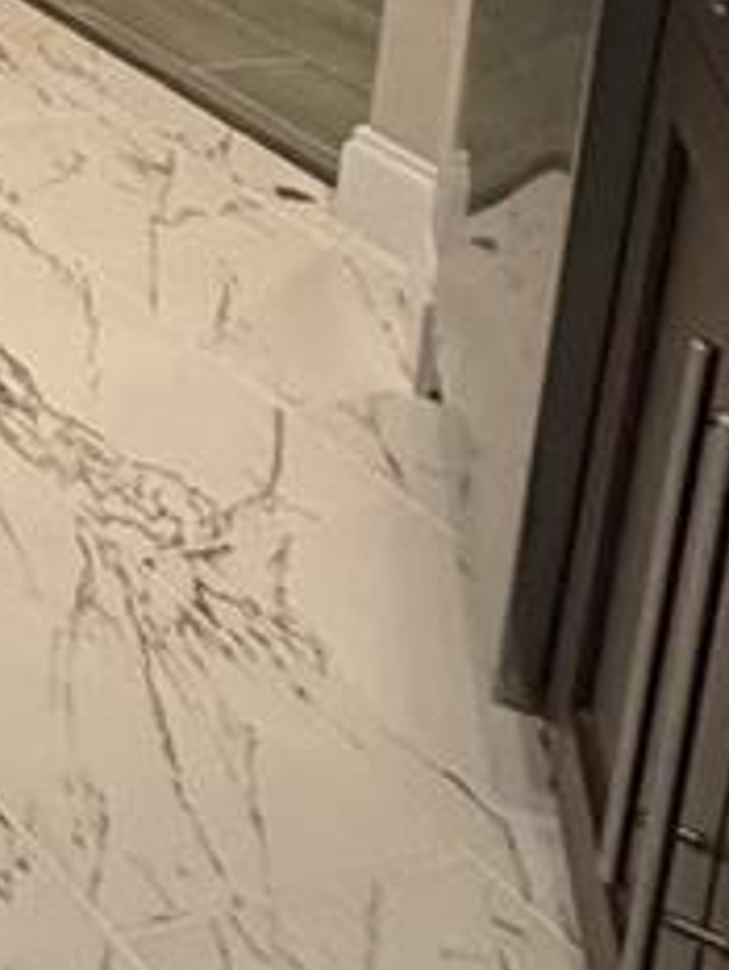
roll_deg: -0.2
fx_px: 2020
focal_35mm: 72
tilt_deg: -8.8
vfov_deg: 21.5
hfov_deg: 14.1
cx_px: -1021
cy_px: -583
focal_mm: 2.22
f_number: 2.2
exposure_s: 1/60
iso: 250
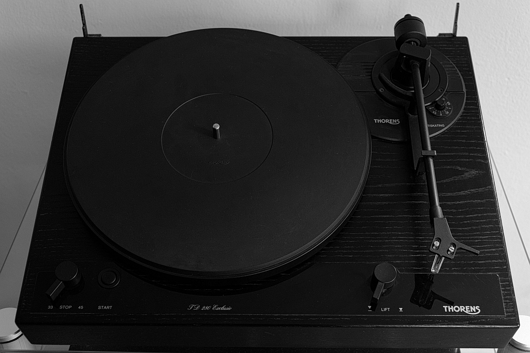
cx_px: 265
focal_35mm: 50
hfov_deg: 39.6
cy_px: 176
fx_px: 736
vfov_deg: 26.9
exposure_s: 1/5
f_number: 8
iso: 640
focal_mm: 50
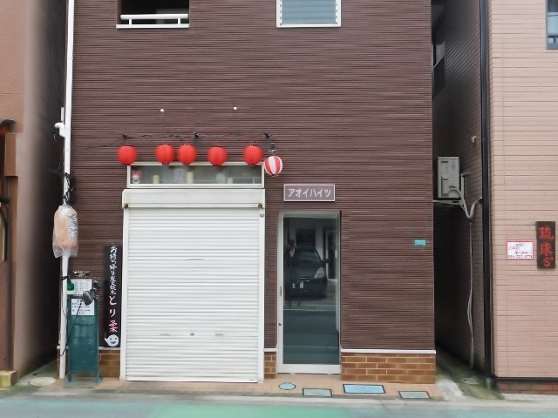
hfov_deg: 51.4
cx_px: 279
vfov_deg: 39.7
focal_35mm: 36
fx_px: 580
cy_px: 209
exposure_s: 1/200
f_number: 3.5
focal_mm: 6.3
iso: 125
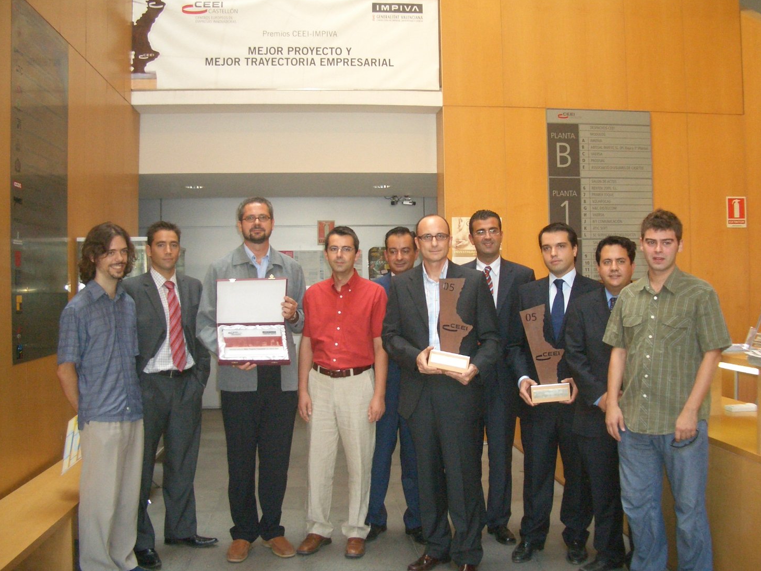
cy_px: 288
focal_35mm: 36
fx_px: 792
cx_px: 372
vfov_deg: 39.7
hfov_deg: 51.3
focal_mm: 5.8
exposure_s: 1/125
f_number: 2.6
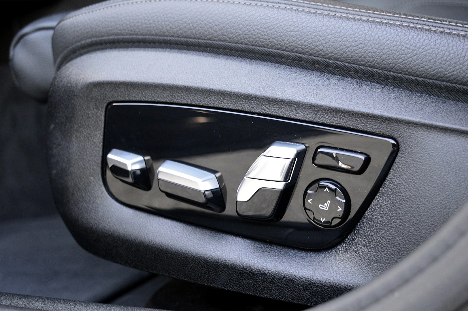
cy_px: 156
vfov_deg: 22.6
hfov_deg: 33.4
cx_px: 234
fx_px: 779
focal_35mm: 60
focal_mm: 40
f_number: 5.6
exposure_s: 1/60
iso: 800
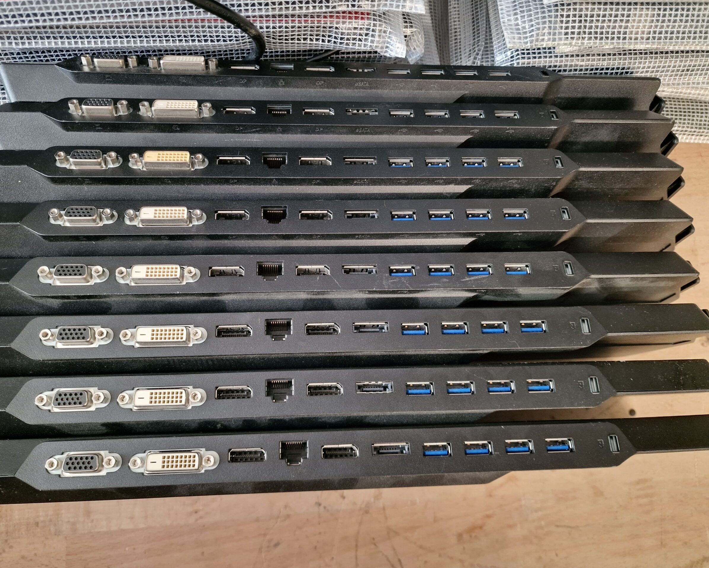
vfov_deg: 58.8
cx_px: 332
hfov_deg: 70.2
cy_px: 284
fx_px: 504
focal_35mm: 24
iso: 500
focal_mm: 6.4
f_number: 1.8
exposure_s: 1/33
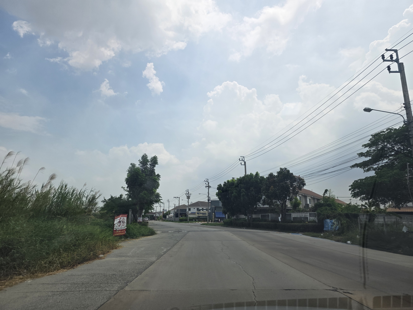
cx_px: 206
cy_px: 155
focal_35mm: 23
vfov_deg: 58.9
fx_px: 274
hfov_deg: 73.9
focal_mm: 6.3
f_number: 1.7
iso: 80
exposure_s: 1/4237
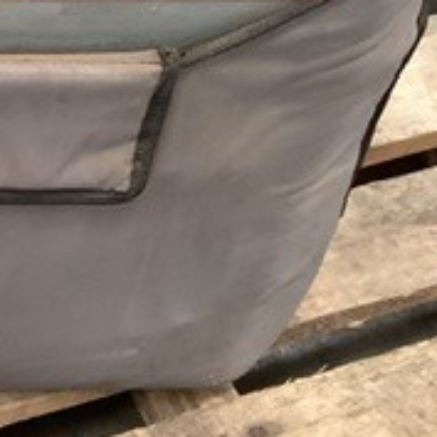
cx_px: -198
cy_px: -64
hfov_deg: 16.2
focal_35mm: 99
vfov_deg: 16.9
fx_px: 1414
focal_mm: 3.3
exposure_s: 1/50
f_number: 2.4
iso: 200
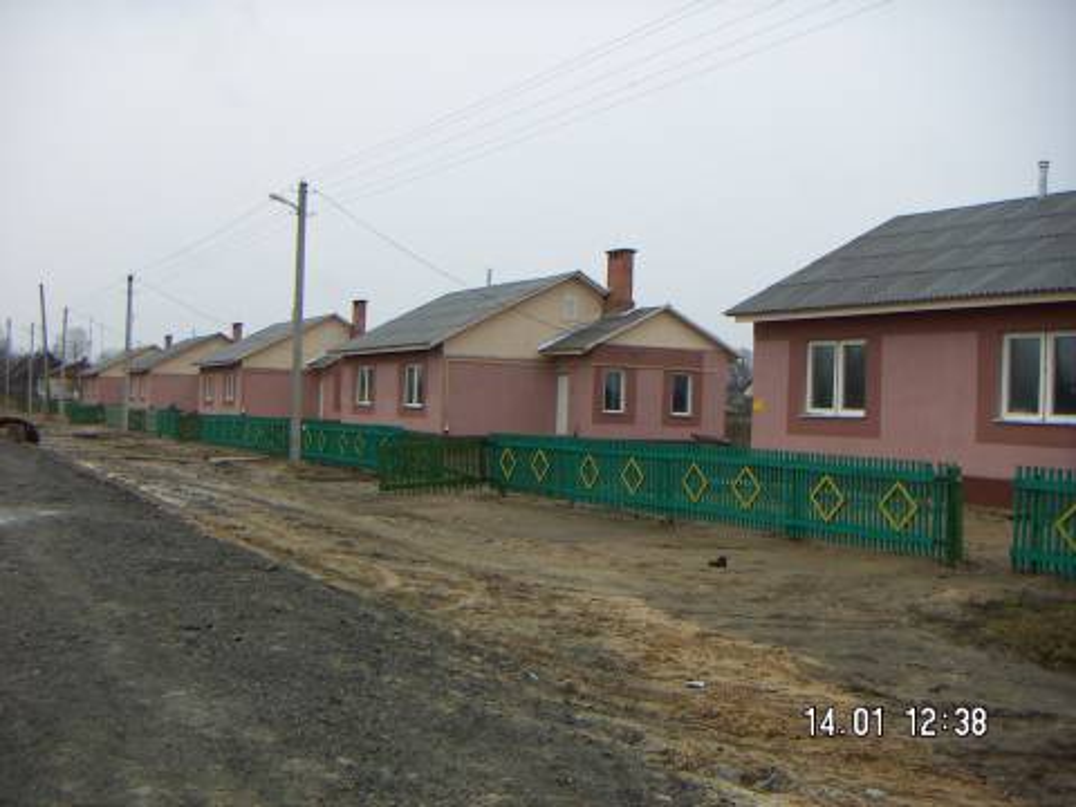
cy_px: 404
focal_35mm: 36
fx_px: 1119
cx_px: 538
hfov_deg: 51.4
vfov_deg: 39.7
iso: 50
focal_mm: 4.7
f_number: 2.8
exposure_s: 1/320
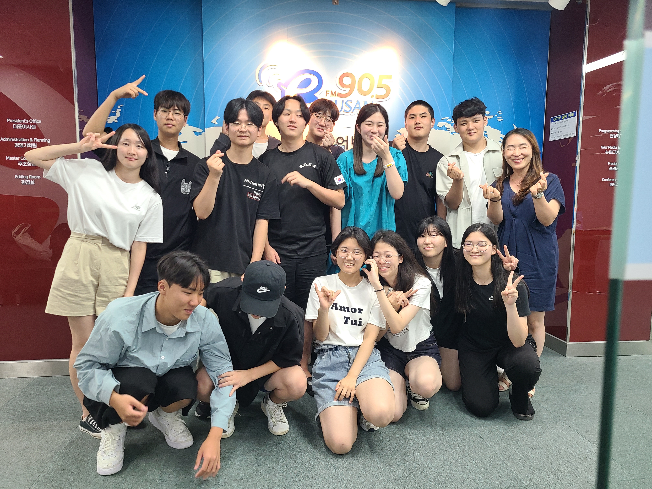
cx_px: 326
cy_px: 244
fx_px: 490
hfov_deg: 67.3
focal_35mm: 26
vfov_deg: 53.1
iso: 160
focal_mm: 5.4
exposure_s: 1/60
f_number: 1.8
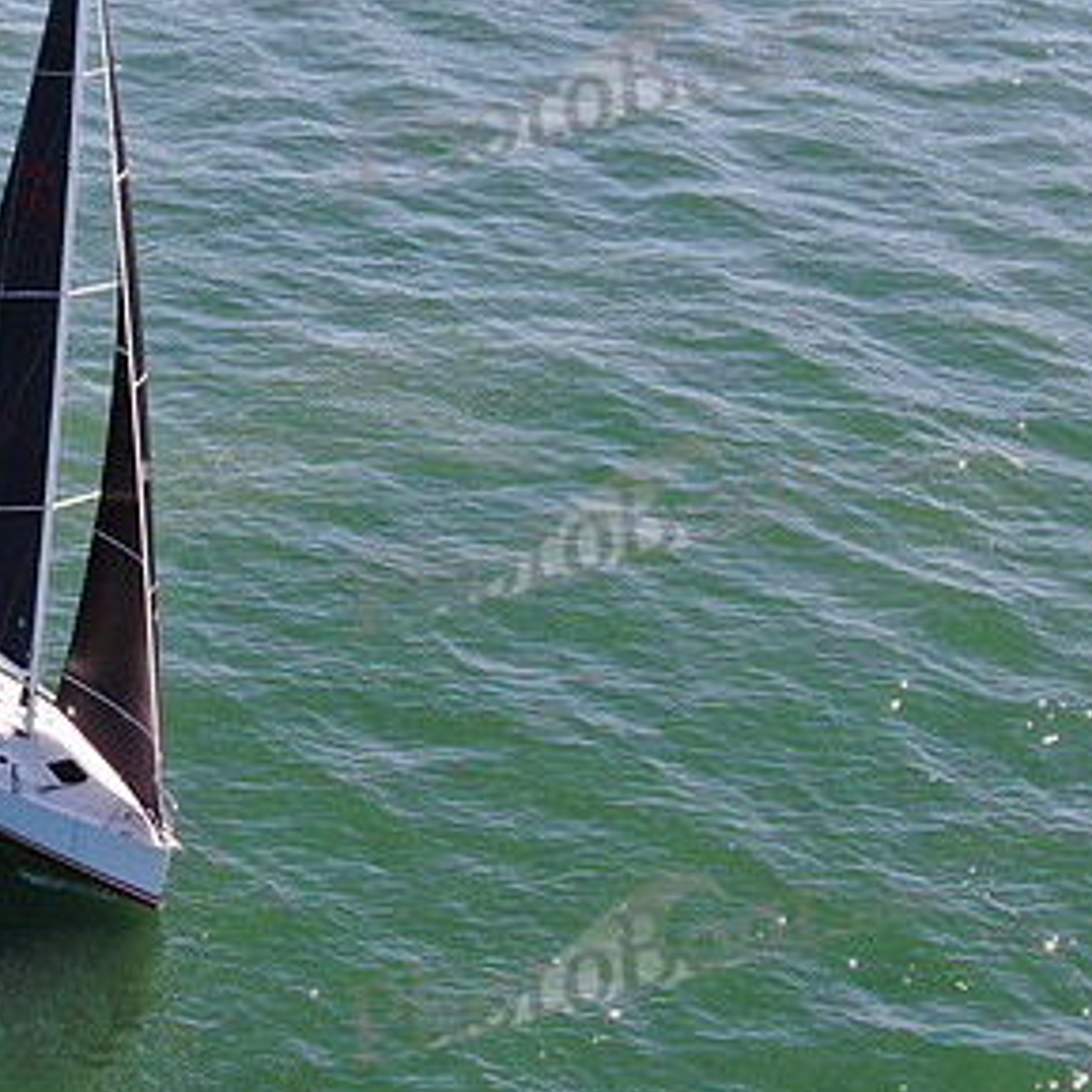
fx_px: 3034
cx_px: 128
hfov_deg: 20.0
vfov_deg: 20.3
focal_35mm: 85
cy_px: 365
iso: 100
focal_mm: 8.6
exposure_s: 1/320
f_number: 3.8
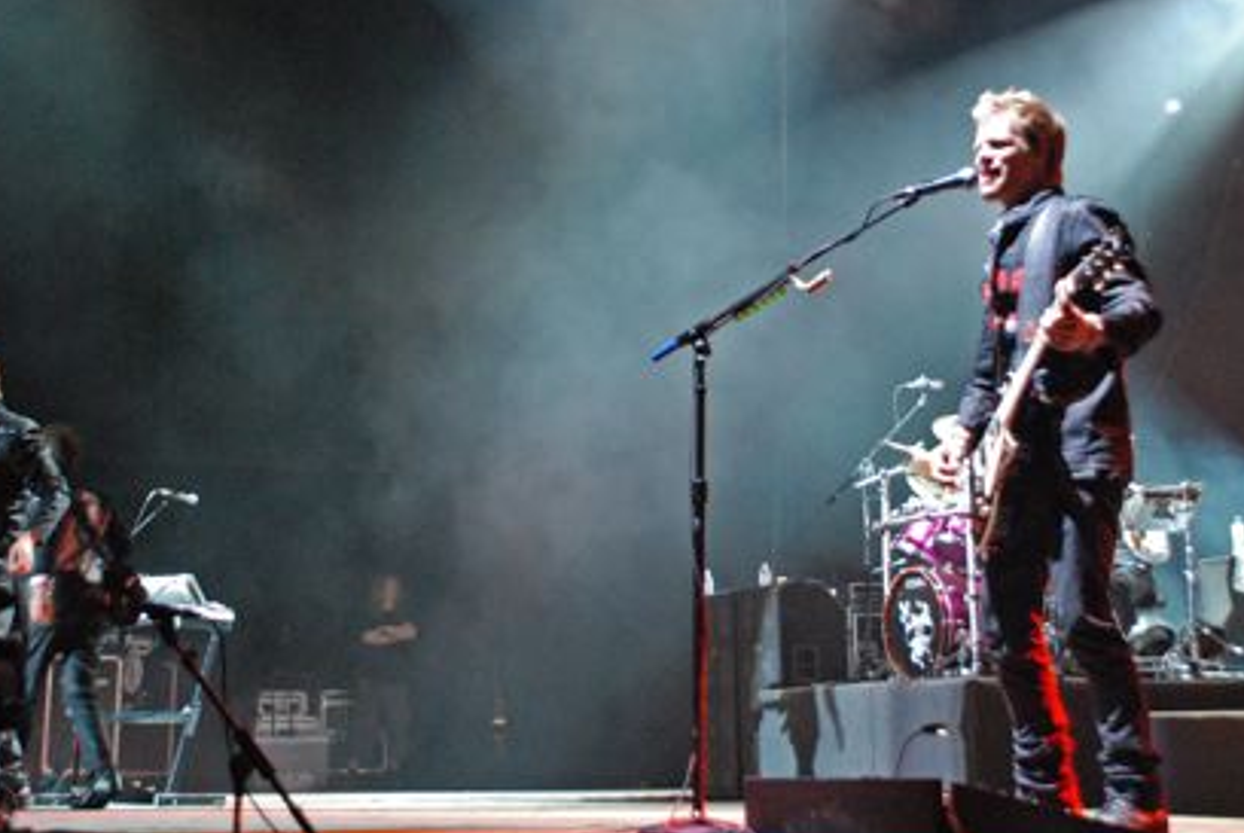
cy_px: 299
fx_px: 2518
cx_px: 590
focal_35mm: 73
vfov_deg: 18.7
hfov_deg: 27.8
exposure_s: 1/40
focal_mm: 31
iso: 1600
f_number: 4.2
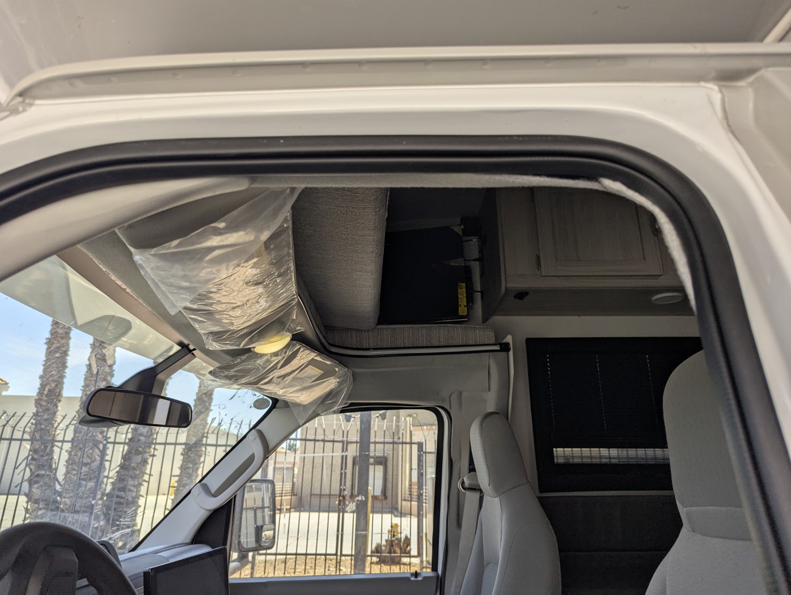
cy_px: 298
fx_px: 549
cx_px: 396
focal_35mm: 24
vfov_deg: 56.9
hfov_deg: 71.5
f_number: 1.85
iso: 34
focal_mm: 6.81
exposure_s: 1/561
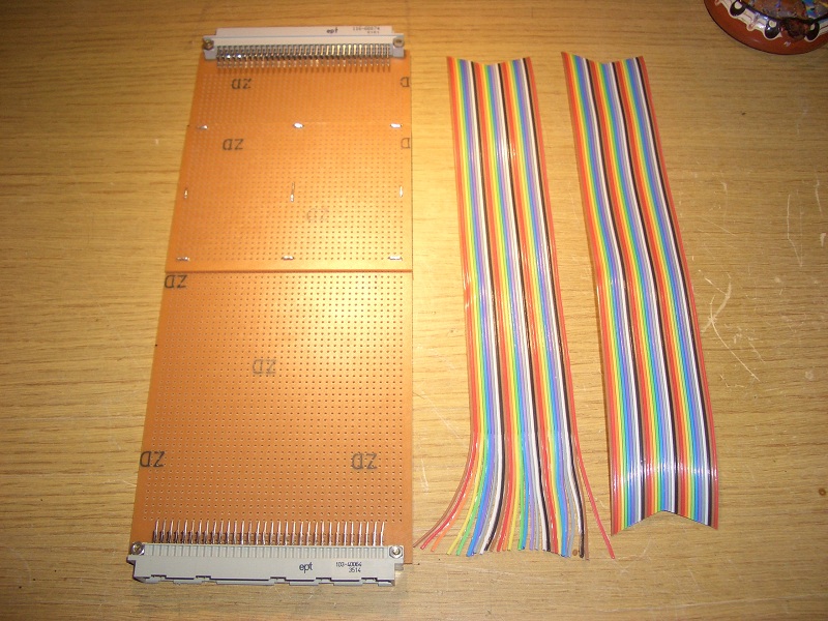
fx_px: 837
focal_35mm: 35
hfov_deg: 52.6
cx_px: 414
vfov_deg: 40.7
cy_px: 310
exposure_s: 1/100
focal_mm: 5.8
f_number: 2.6
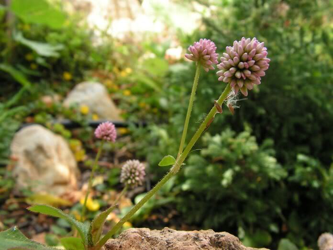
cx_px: 166
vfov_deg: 39.7
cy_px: 125
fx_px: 346
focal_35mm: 36
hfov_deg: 51.4
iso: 64
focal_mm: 6
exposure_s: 1/80
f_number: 4.8
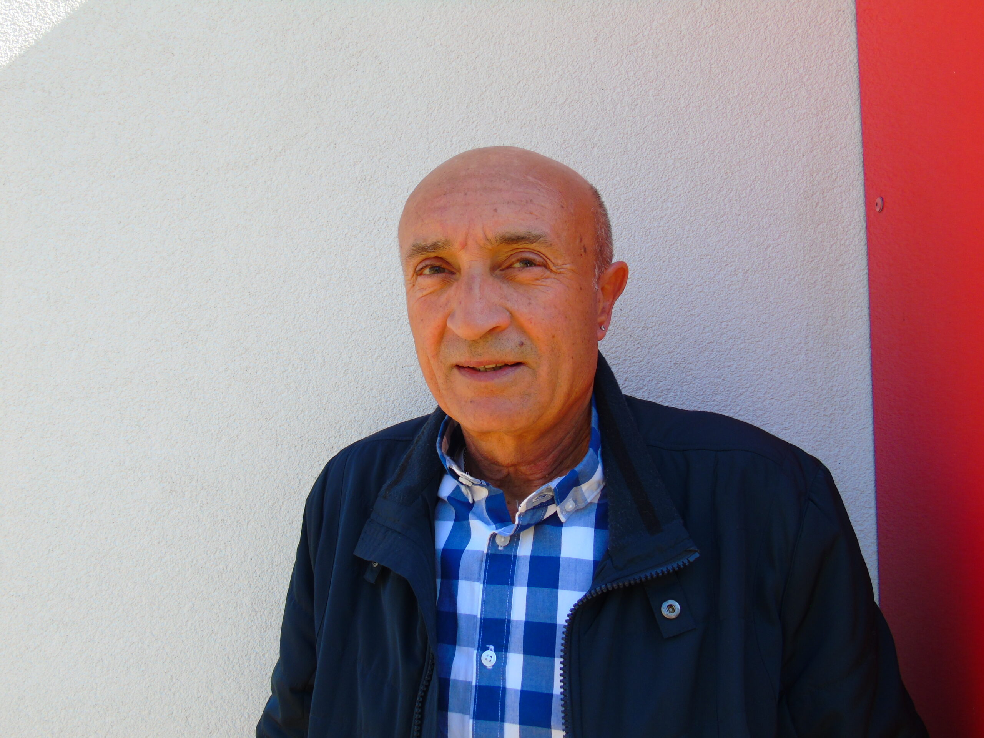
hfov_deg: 61.7
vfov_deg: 48.2
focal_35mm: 29
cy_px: 369
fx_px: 824
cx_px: 492
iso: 80
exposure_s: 1/200
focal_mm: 5.2
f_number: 3.6
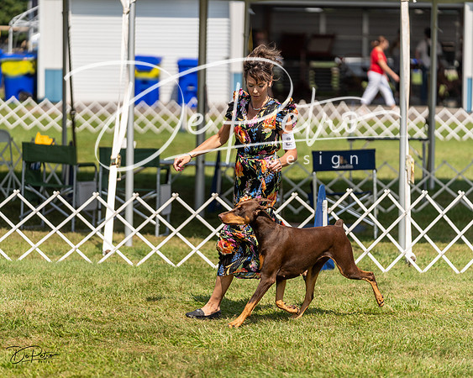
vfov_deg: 9.0
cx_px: 236
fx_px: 2396
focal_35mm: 171
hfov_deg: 11.3
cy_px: 189
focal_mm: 152
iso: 200
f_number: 2.8
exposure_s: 1/3200
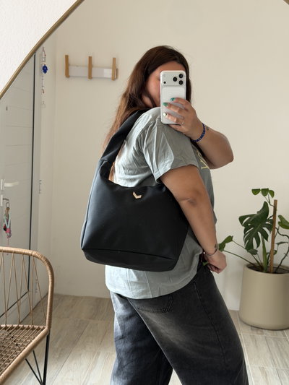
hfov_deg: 30.3
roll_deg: -2.1
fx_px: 534
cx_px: 144
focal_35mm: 48
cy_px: 192
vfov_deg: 39.6
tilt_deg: -18.8
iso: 160
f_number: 1.78
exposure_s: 1/50
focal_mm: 6.76
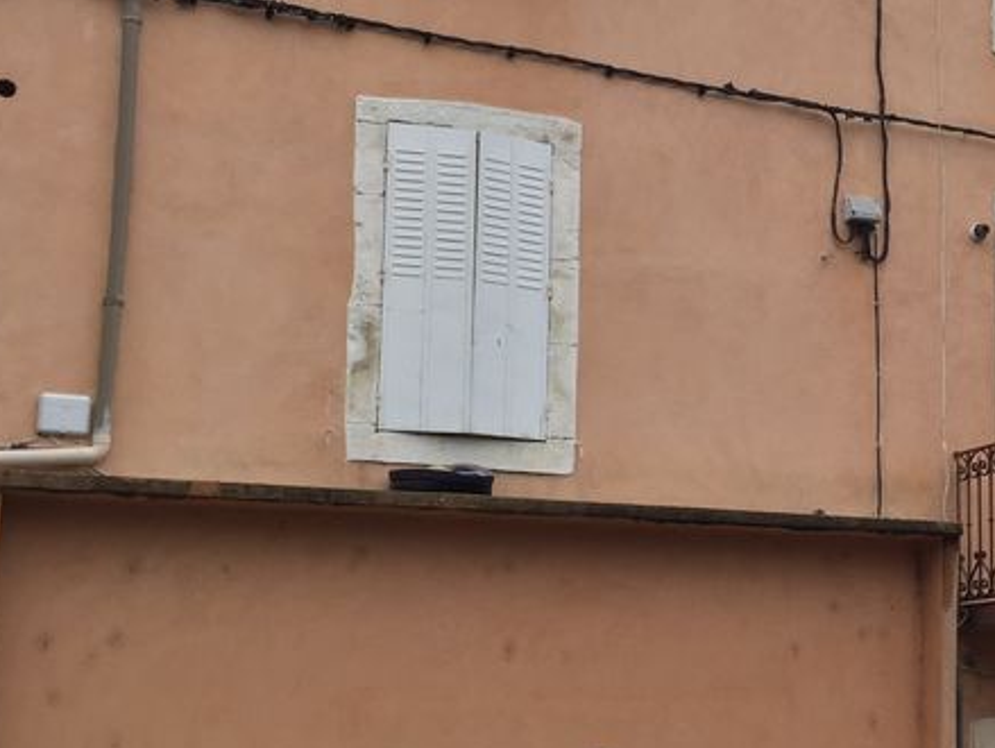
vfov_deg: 22.3
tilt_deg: +9.7
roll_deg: -0.4
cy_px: 449
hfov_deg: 28.2
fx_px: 1899
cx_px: 900
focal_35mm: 66
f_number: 2.2
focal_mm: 4.15
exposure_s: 1/359
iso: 32
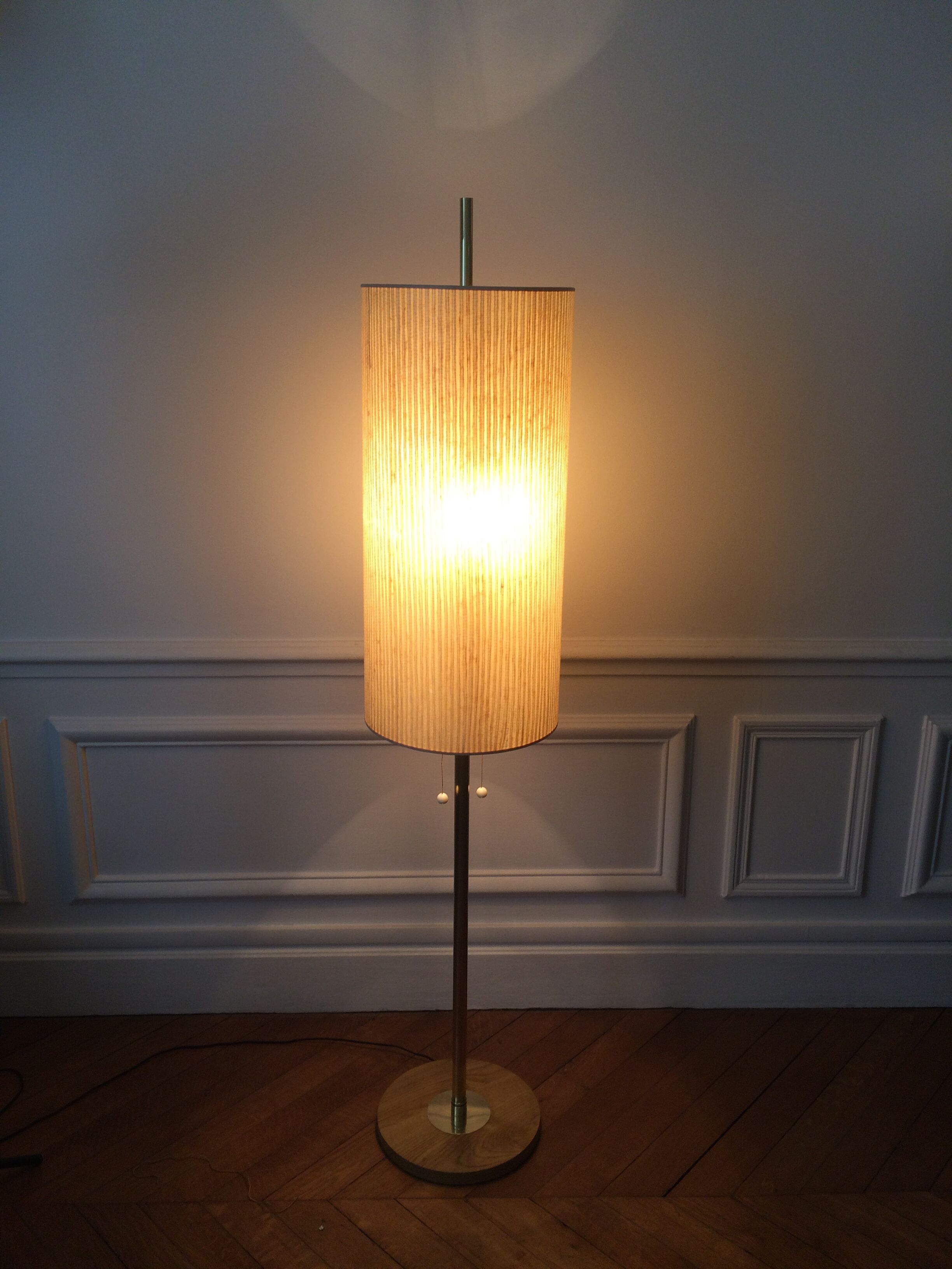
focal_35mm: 29
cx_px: 476
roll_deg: -0.2
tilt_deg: -17.5
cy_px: 634
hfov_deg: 48.2
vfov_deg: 61.7
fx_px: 1063
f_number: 2.2
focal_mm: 4.15
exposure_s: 1/50
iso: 50
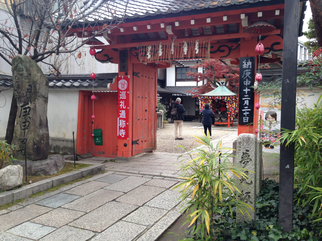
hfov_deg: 55.4
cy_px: 120
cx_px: 161
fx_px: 307
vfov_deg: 42.9
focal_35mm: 33
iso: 50
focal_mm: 4.12
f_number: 2.4
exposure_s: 1/238
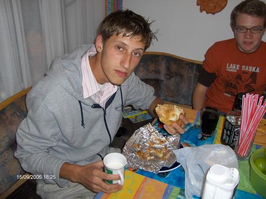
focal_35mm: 35
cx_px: 133
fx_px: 269
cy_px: 100
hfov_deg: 52.6
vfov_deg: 40.7
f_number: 2.6
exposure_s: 1/60
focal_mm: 5.8
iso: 100
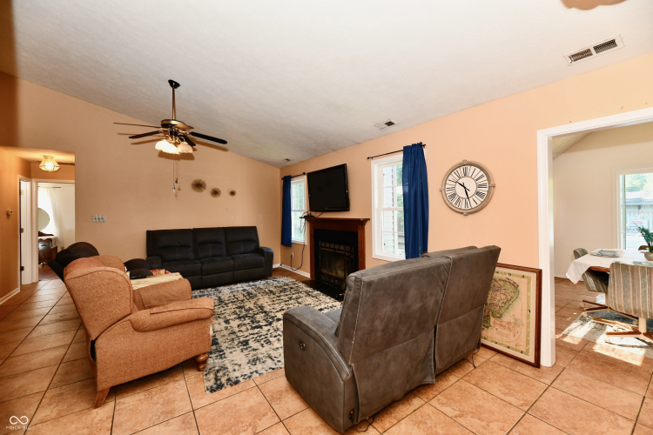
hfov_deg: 104.3
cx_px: 326
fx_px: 254
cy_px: 218
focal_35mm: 14
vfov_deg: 81.2
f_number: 6.3
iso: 640
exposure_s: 1/60
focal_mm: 14
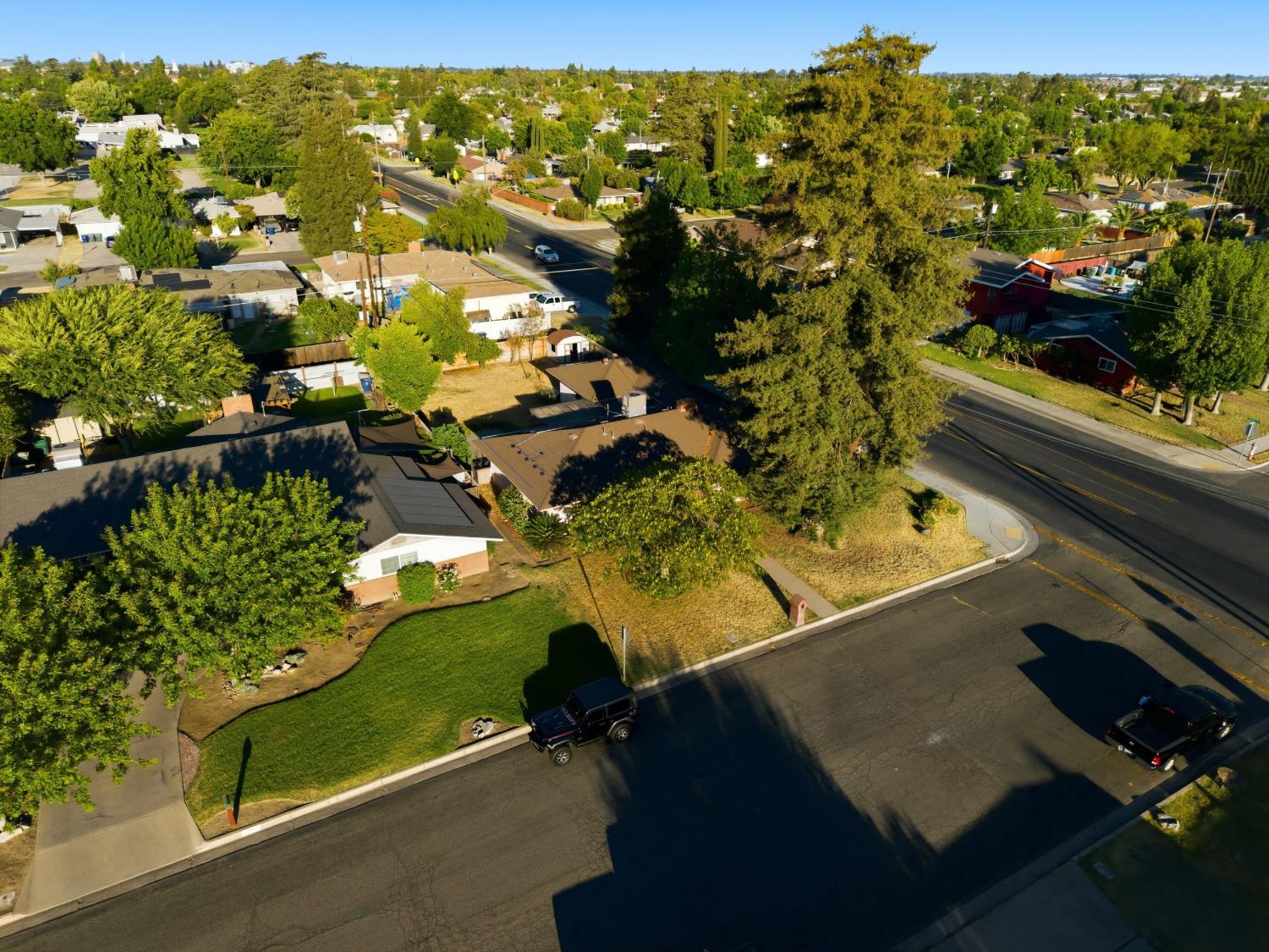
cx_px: 634
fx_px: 880
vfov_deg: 56.8
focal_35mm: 24
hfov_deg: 71.6
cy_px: 476
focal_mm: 8.7
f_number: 1.8
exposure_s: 1/6400
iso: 220
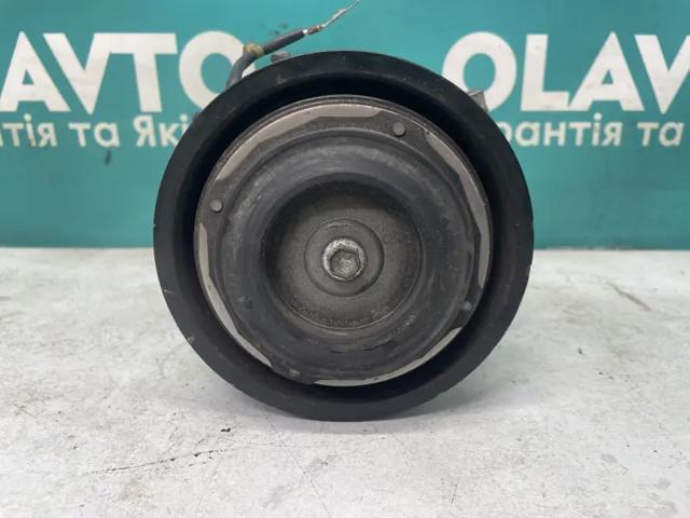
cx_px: 345
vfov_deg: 53.1
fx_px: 518
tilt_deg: -17.2
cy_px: 259
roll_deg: -0.1
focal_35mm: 26
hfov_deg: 67.3
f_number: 1.6
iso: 125
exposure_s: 1/100
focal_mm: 4.2
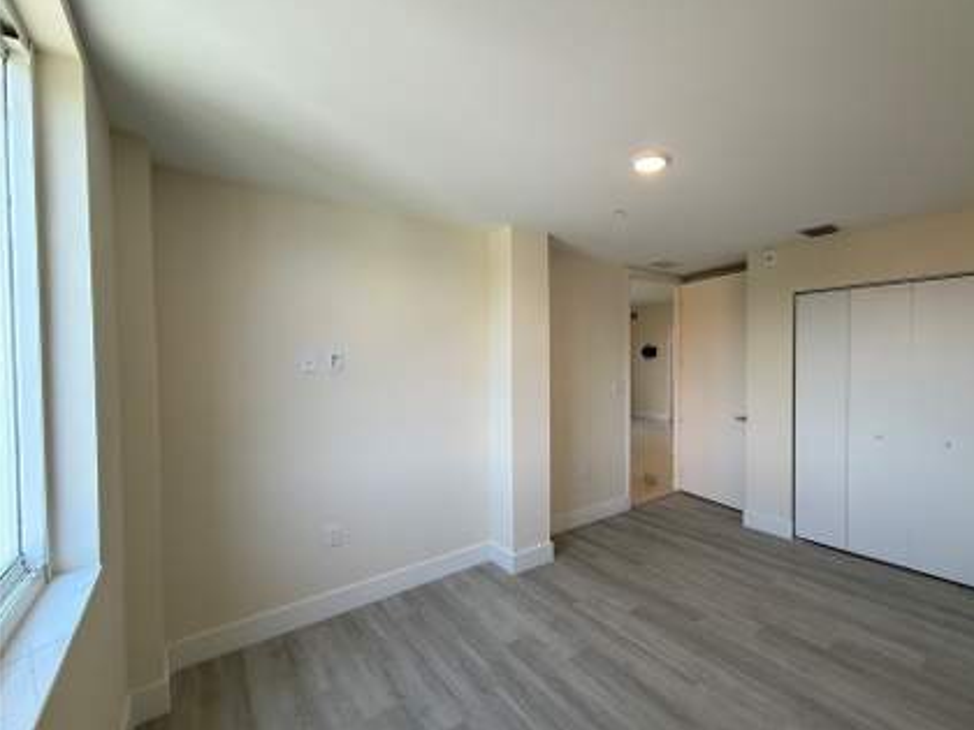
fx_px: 450
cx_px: 554
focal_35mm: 16
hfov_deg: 93.9
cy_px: 371
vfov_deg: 78.1
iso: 80
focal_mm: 2.22
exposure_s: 1/120
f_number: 2.2
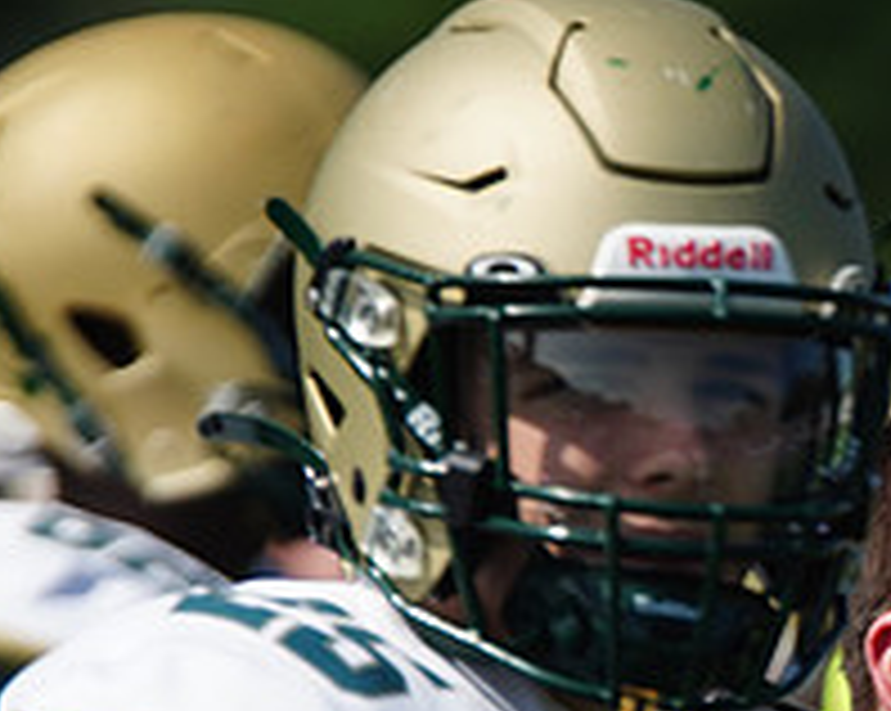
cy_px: 673
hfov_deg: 2.3
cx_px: 1026
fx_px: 21760
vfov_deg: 1.9
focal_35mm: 826
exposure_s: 1/8000
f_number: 2.8
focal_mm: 300
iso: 500
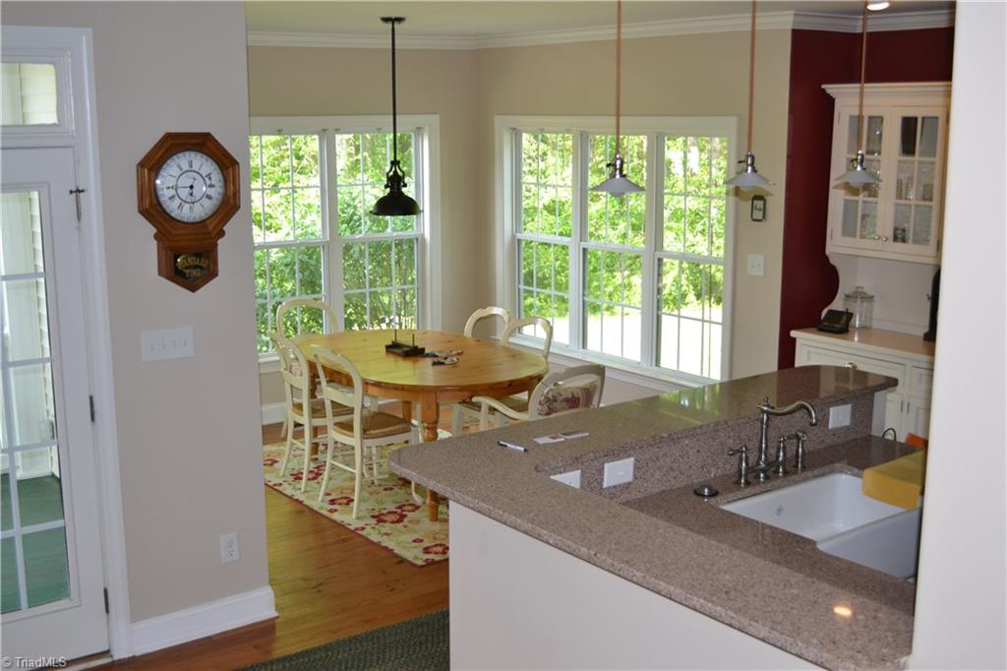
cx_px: 504
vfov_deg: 34.2
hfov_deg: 49.6
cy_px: 336
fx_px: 1091
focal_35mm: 39
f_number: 4.2
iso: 400
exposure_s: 1/100
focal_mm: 26
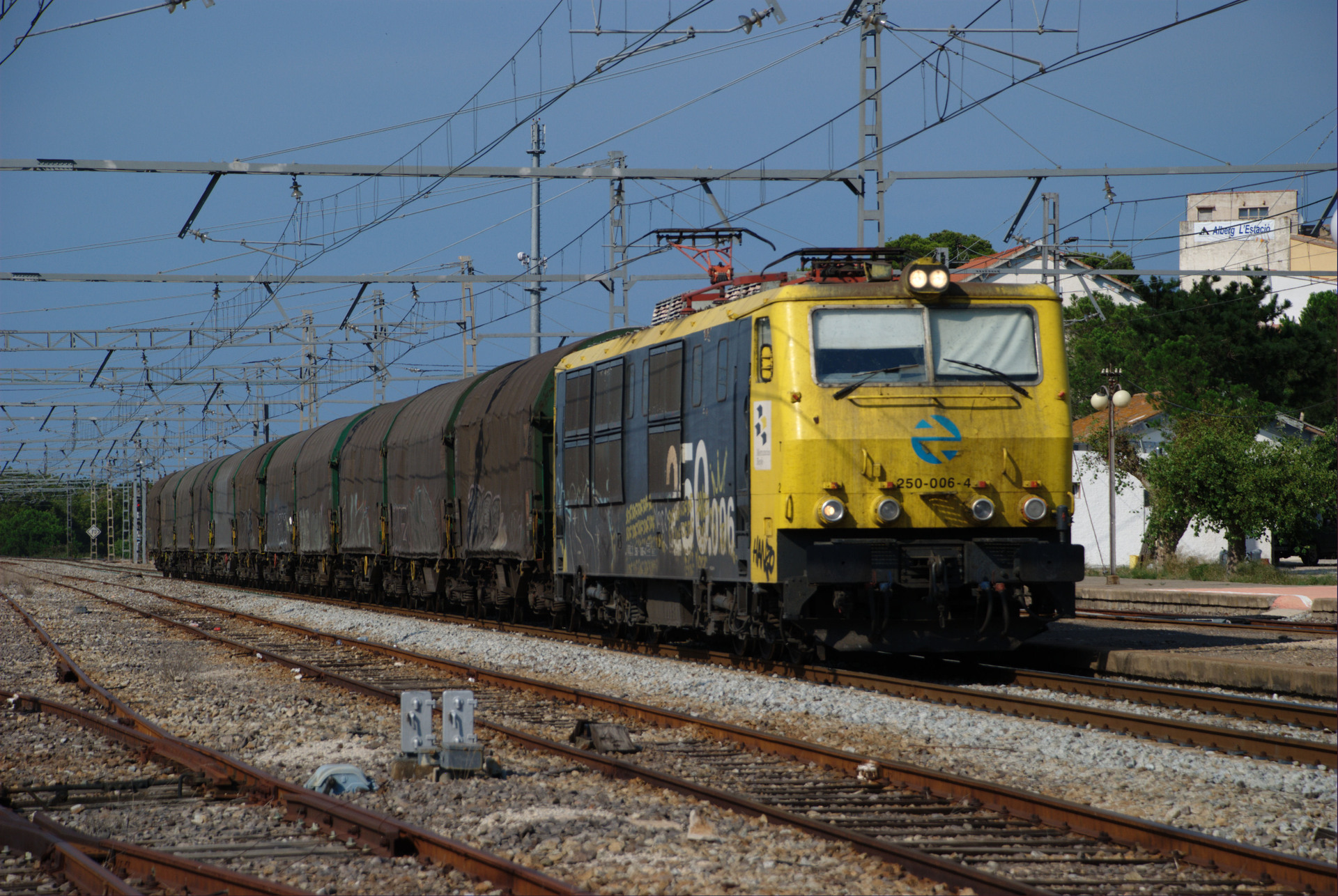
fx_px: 4745
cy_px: 448
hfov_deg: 16.0
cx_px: 669
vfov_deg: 10.8
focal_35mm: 128
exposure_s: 1/400
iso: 100
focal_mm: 85
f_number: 6.3
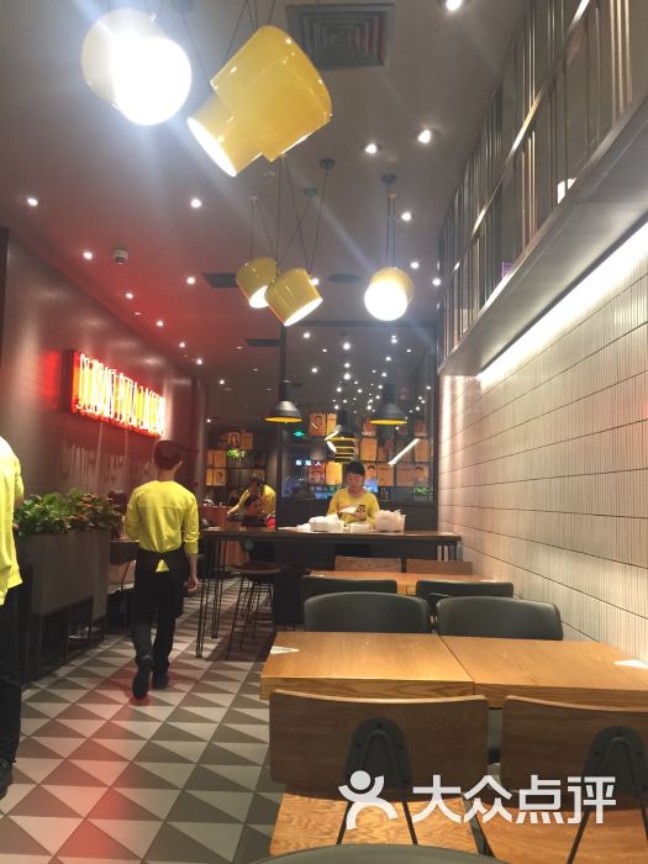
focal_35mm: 29
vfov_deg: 61.7
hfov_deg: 48.2
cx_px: 324
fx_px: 724
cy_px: 432
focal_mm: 4.15
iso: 125
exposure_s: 1/17
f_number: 2.2
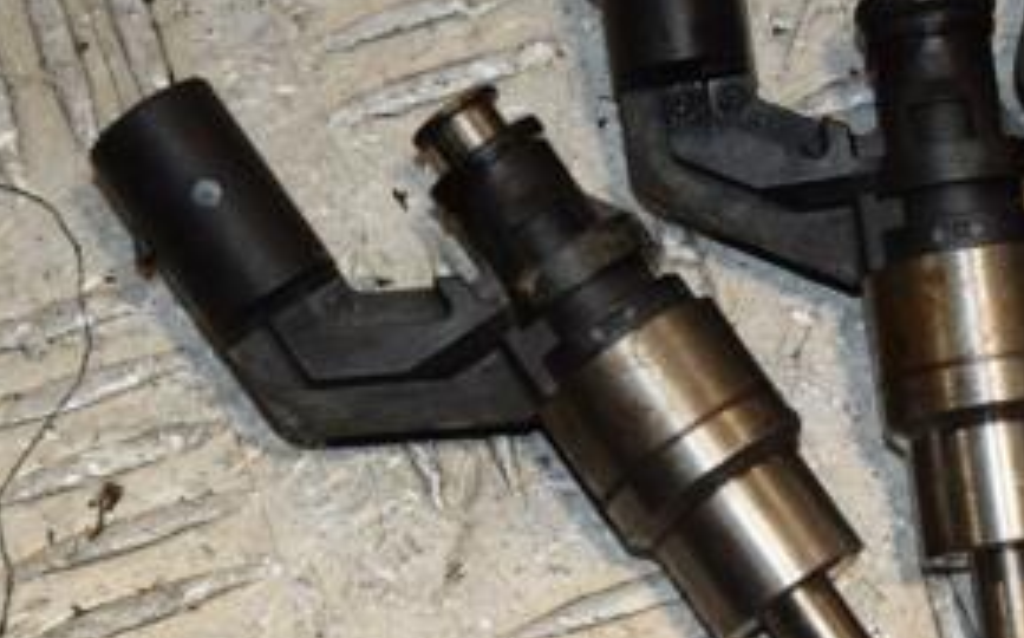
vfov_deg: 6.6
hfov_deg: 10.6
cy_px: 326
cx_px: 935
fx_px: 5492
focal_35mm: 197
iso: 800
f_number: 9
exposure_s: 1/200
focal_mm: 62
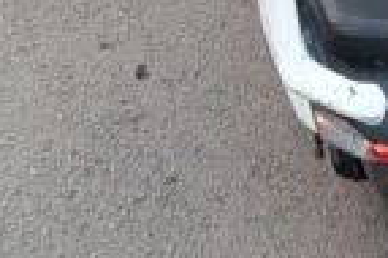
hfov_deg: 27.1
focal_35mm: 70
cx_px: 396
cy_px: -90
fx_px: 754
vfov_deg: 18.0
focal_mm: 5.59
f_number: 1.88
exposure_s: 1/60
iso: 340
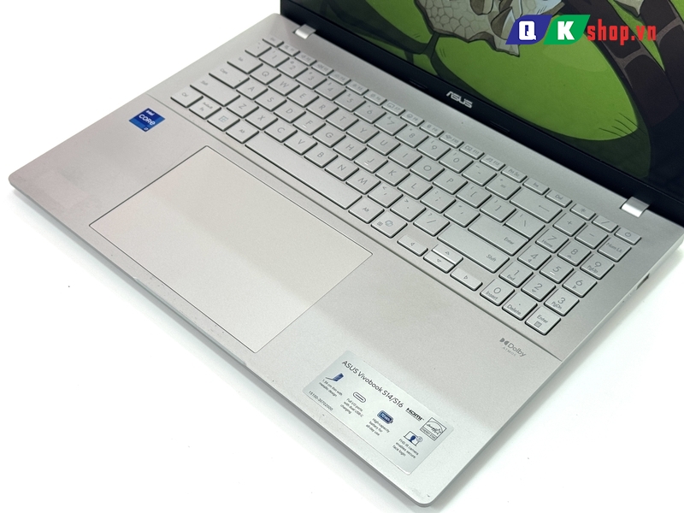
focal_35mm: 48
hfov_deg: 39.7
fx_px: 948
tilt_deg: -46.9
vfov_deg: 30.3
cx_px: 342
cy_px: 256
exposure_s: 1/100
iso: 50
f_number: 1.78
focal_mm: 6.76
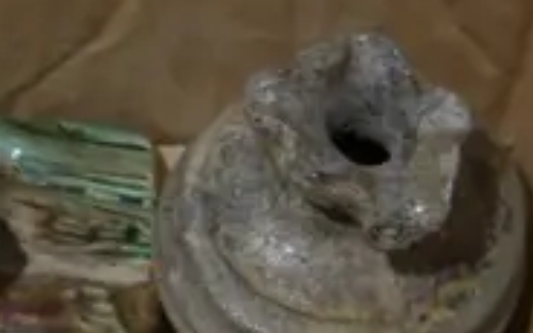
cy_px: 847
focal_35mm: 284
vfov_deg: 4.5
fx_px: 4125
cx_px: -834
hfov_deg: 6.9
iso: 250
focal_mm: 24
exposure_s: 1/60
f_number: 5.2
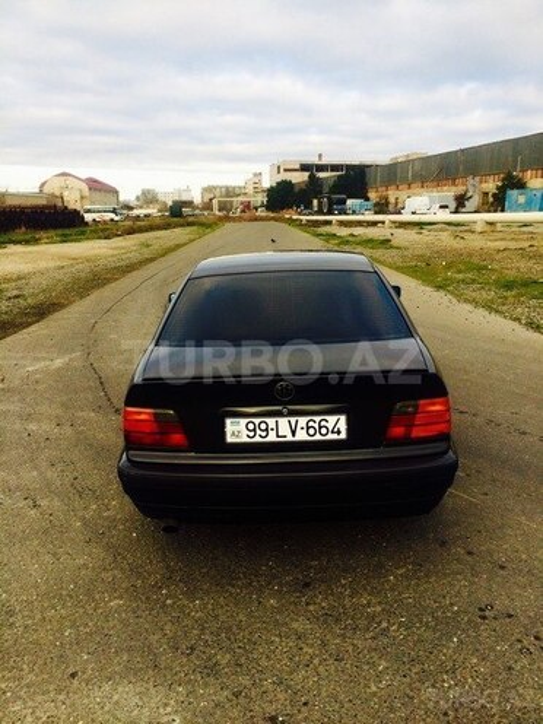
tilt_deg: -15.1
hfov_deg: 48.2
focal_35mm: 29
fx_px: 607
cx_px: 272
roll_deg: -0.4
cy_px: 362
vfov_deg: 61.7
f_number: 2.2
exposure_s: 1/414
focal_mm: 4.15
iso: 32
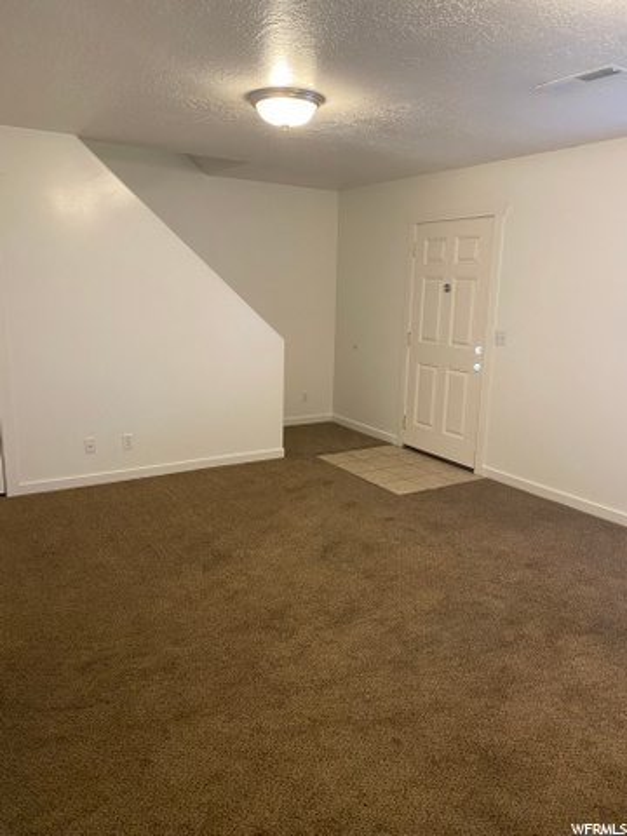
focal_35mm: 26
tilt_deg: -9.0
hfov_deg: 53.1
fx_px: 628
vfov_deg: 67.3
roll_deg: -1.3
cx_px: 314
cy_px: 418
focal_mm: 4.25
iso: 200
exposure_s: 1/60
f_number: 1.8
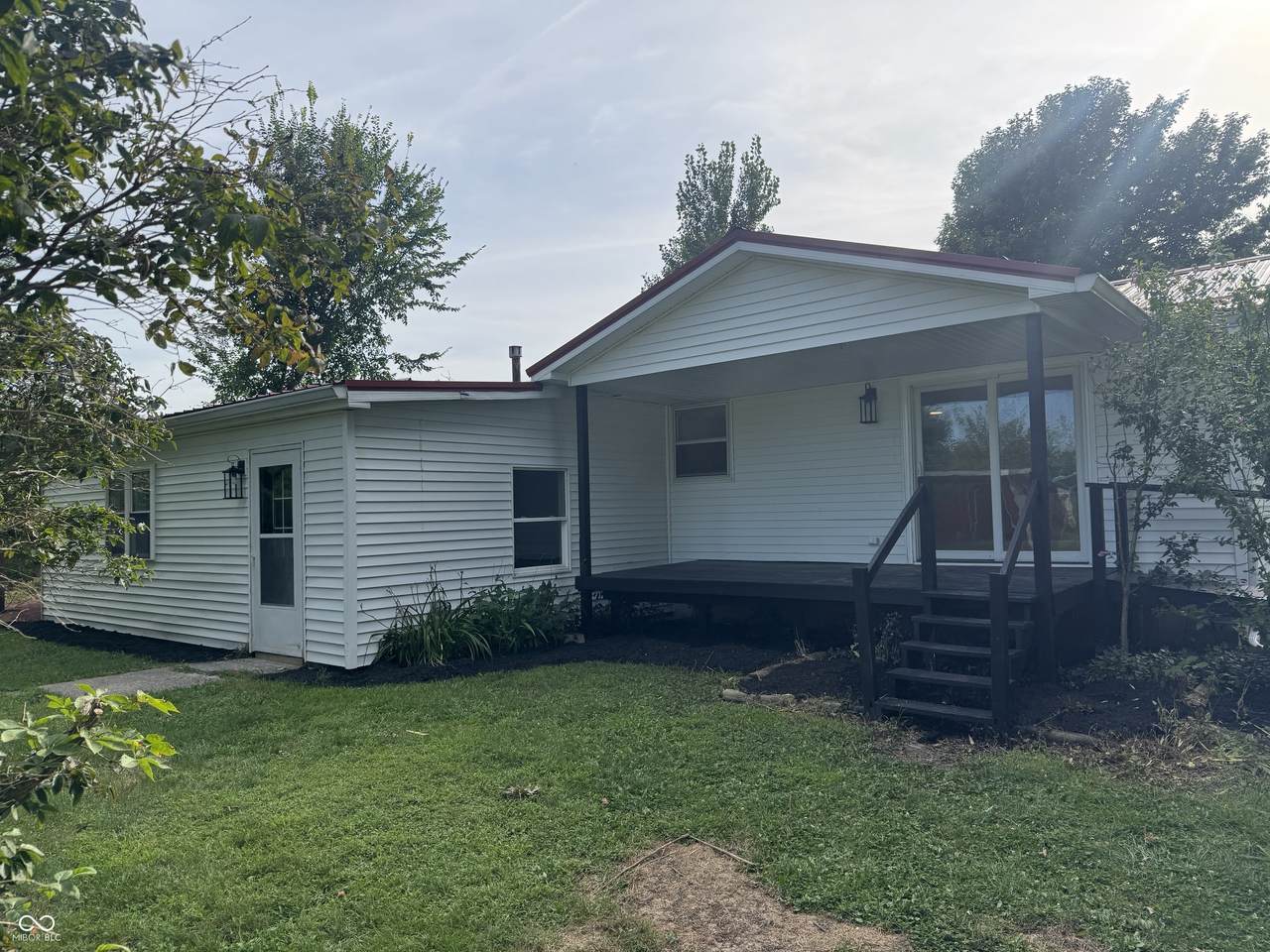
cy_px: 476
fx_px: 881
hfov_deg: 71.6
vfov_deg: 56.8
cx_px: 635
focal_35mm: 24
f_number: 1.78
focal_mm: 6.76
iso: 80
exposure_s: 1/2415
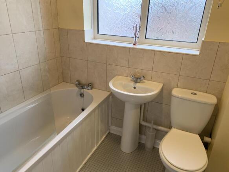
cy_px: 86
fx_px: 172
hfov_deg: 67.3
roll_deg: -1.7
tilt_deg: -24.3
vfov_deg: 53.0
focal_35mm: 26
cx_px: 114
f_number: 1.8
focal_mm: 4.25
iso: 100
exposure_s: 1/60
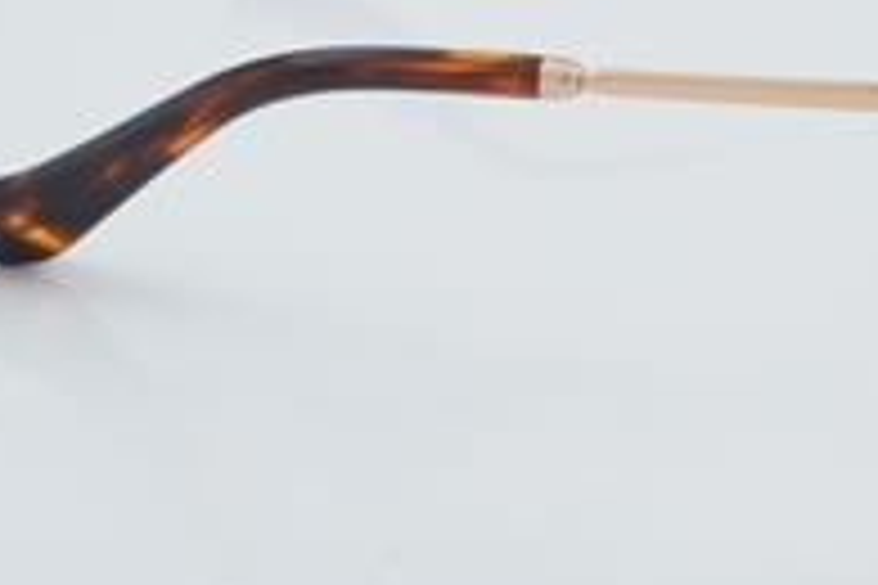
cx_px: 797
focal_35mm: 154
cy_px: 22
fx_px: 3756
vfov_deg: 8.9
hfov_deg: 13.2
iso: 100
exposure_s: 1/4
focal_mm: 50
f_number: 32
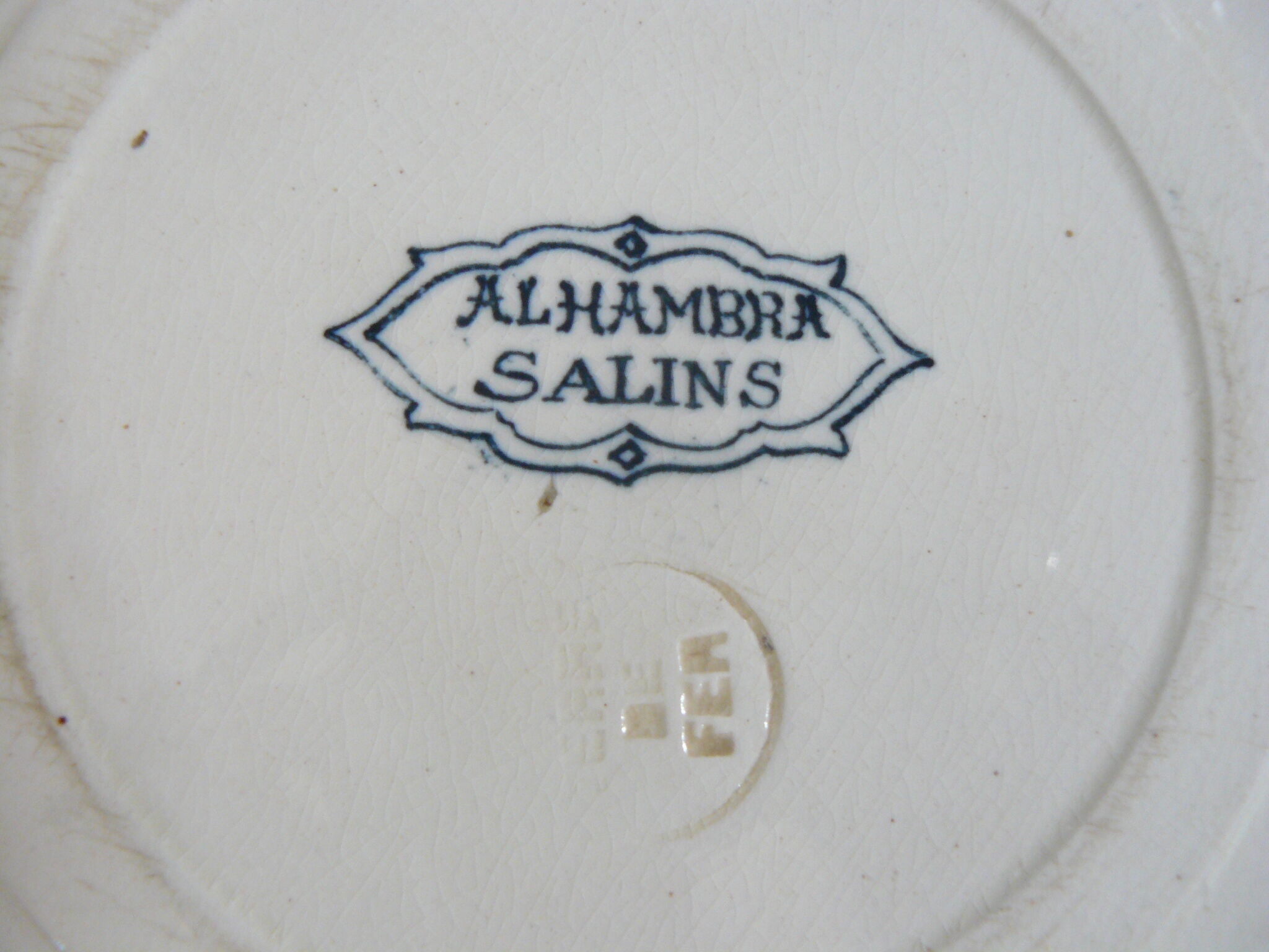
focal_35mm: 36
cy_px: 476
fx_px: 1320
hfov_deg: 51.4
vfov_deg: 39.7
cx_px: 634
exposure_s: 1/30
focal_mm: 6
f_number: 2.8
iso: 200
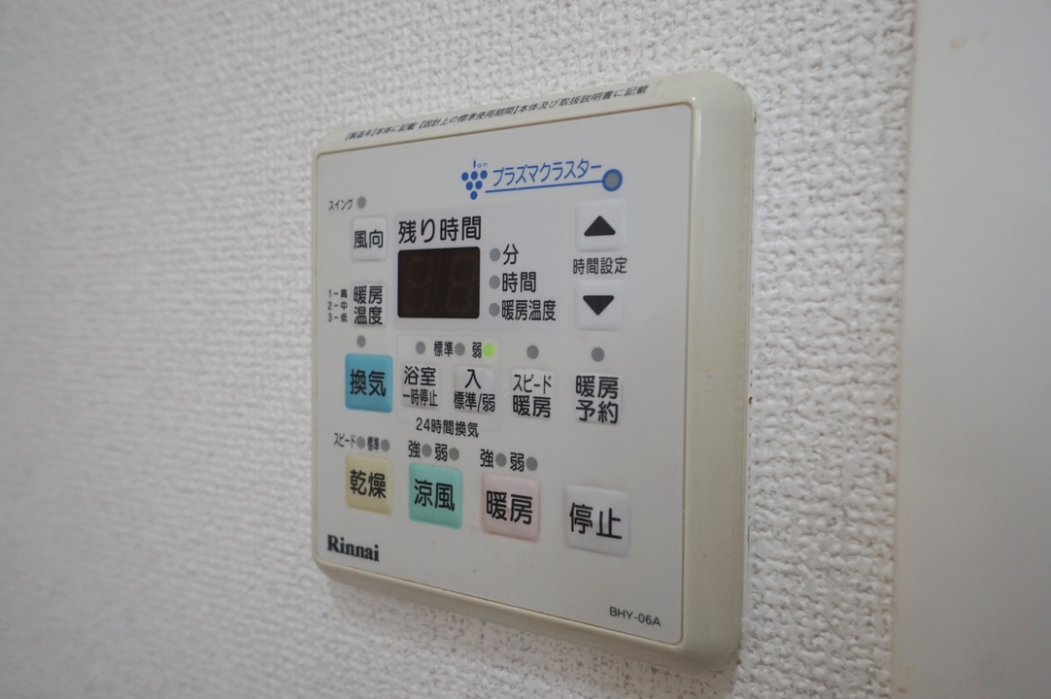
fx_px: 788
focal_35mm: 27
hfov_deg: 67.4
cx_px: 526
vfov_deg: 47.9
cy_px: 350
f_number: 4
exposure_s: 1/60
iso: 400
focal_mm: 18
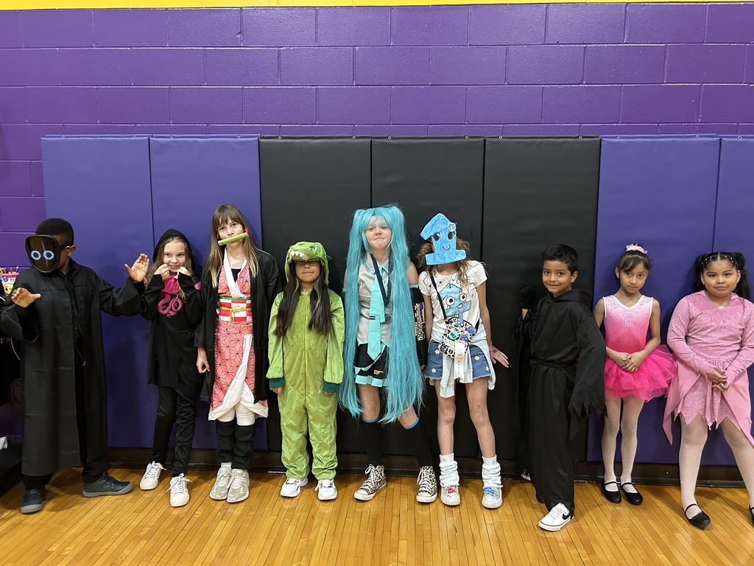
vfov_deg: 53.1
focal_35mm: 26
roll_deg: -1.2
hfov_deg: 67.3
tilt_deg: -5.9
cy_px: 283
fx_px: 566
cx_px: 377
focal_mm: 5.7
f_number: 1.5
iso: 400
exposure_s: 1/60
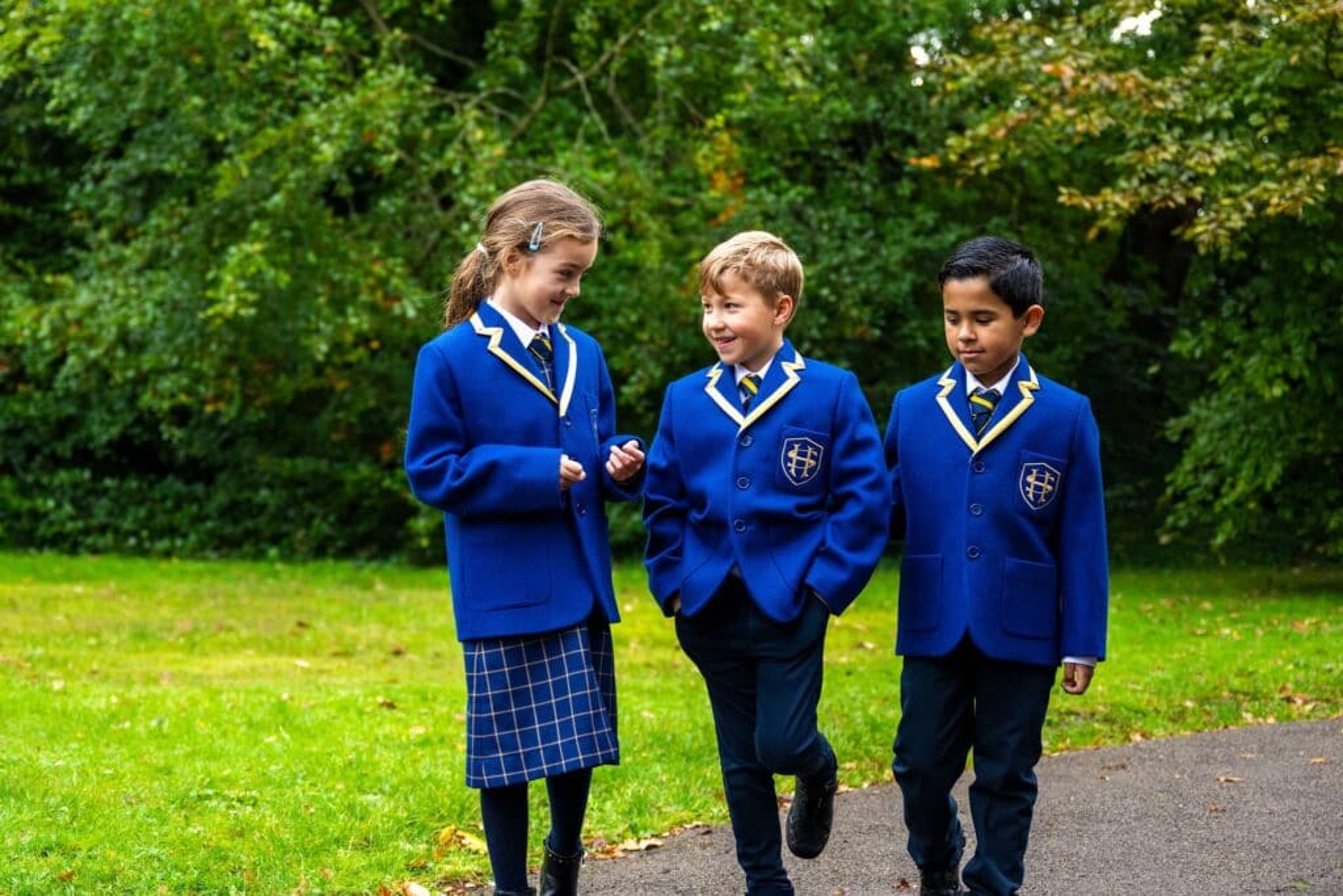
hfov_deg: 34.2
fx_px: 2182
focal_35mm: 58
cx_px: 581
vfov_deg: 23.2
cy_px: 399
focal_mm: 48
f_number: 2.8
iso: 250
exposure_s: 1/200
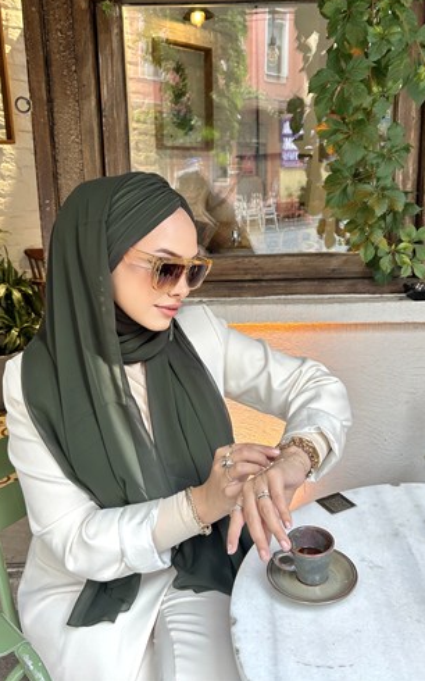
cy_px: 313
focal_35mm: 30
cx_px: 203
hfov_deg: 41.8
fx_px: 556
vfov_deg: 62.8
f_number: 1.5
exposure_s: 1/100
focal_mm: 5.7
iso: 50
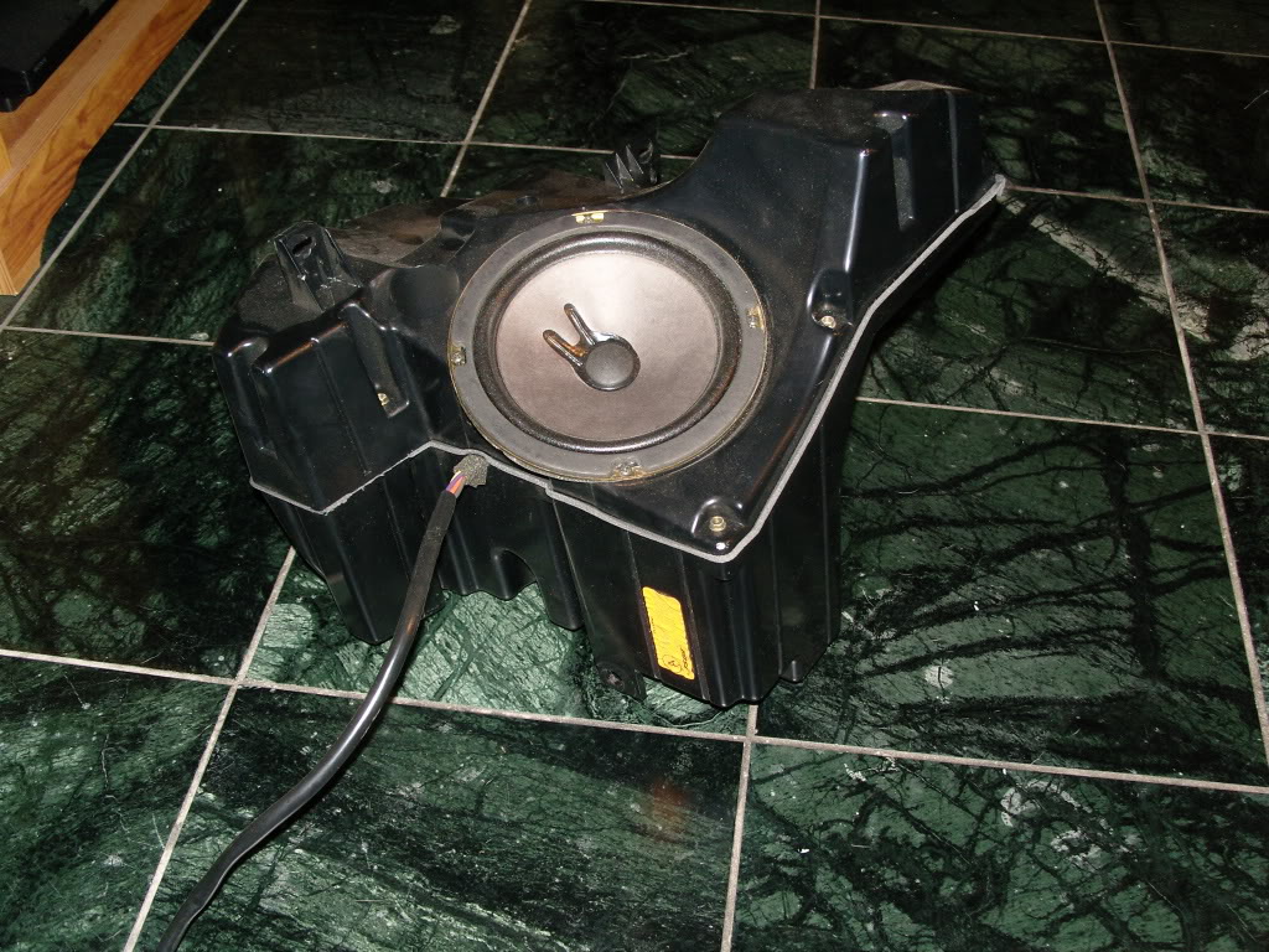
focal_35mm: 38
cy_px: 476
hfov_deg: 49.0
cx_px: 634
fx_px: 1393
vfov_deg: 37.7
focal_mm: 7.8
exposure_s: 1/40
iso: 125
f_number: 2.8
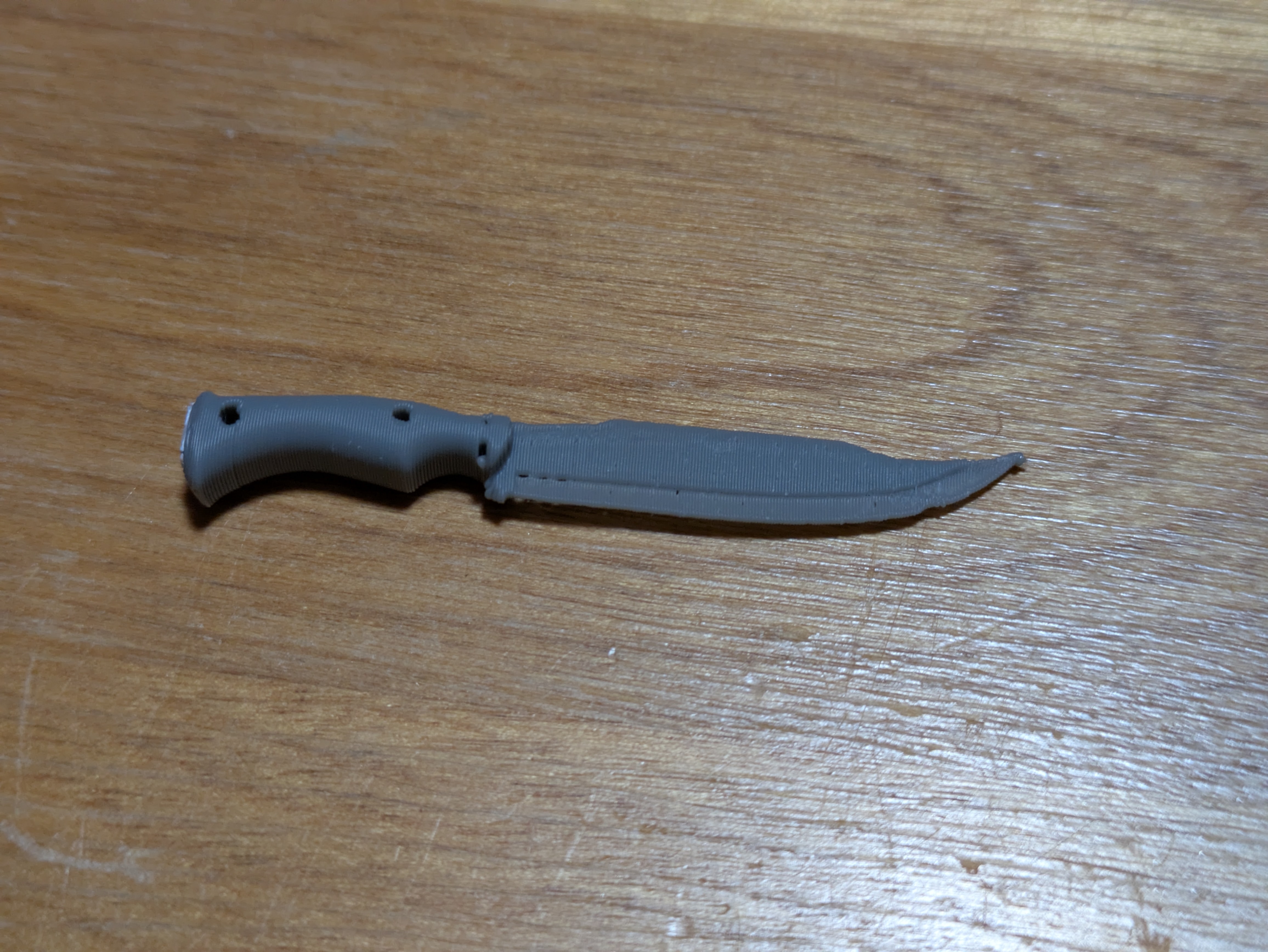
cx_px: 634
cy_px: 476
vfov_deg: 28.6
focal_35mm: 51
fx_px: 1869
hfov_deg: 37.5
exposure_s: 1/60
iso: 196
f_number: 1.89
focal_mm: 5.43
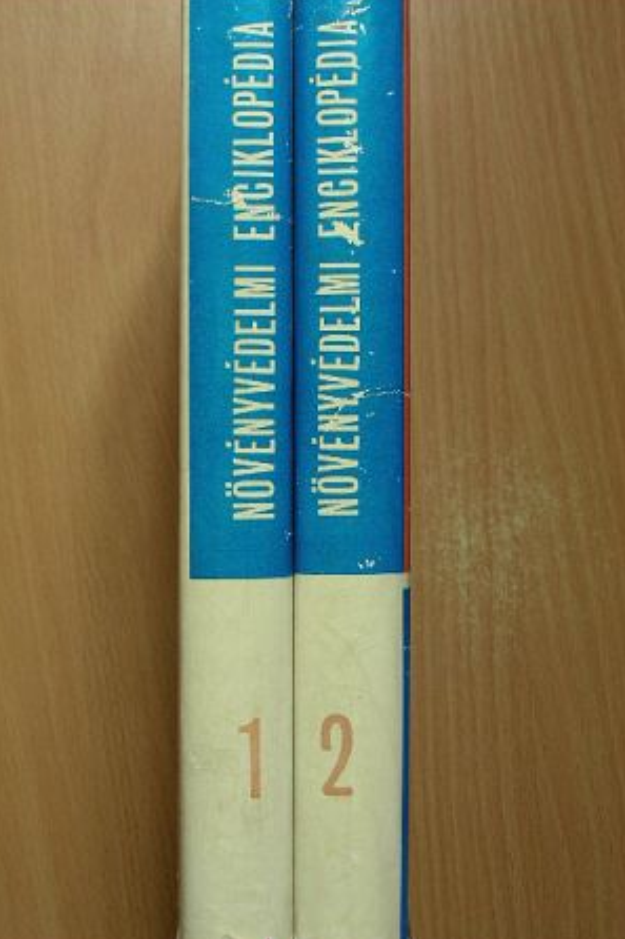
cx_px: 278
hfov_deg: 24.2
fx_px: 1459
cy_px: 471
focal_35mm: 56
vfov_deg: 35.7
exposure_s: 1/30
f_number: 3.5
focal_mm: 8.8
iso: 58
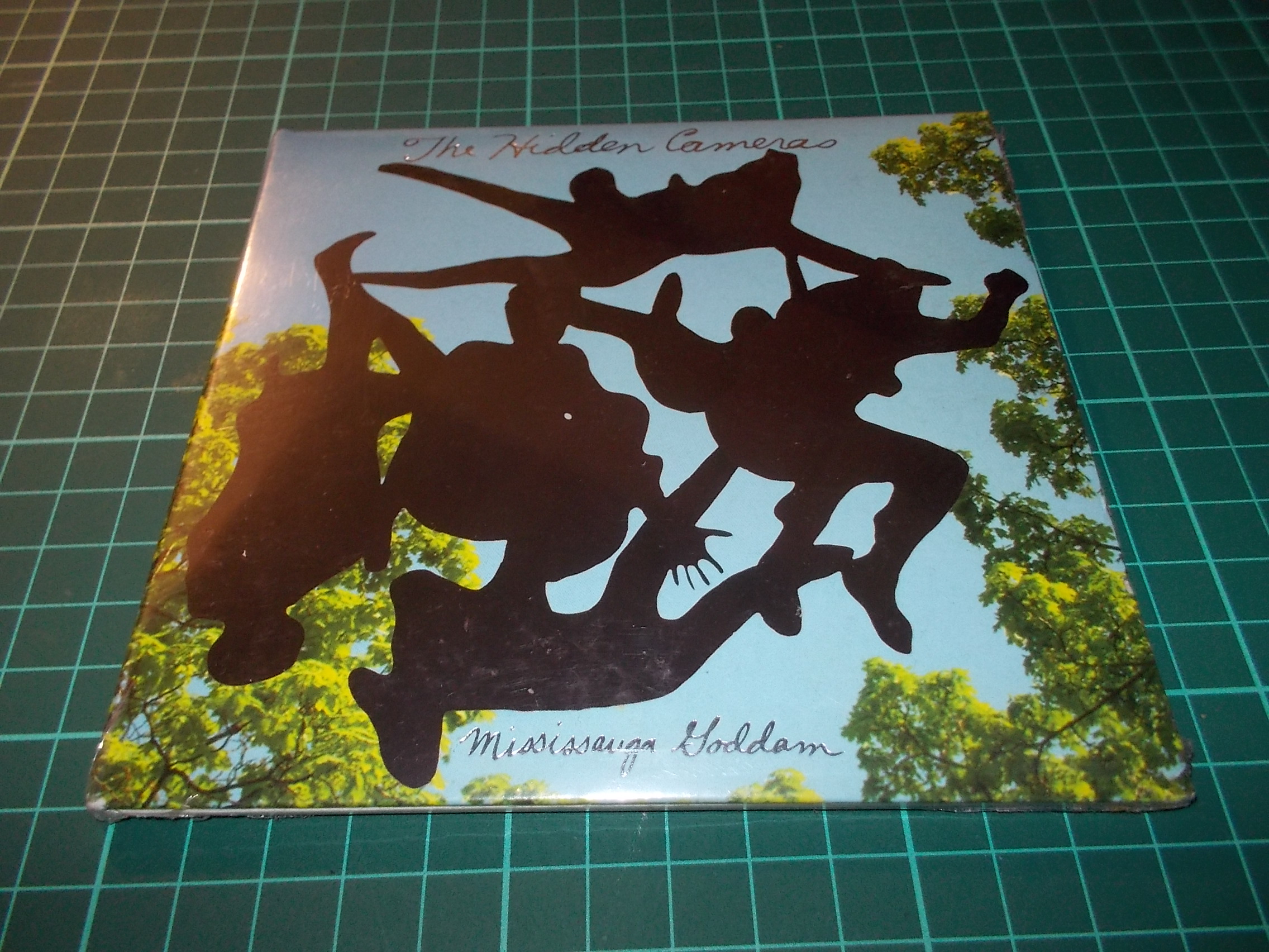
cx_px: 634
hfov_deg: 61.7
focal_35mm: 29
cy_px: 476
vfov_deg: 48.2
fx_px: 1063
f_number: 3.3
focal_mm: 4.1
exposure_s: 1/30
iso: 200
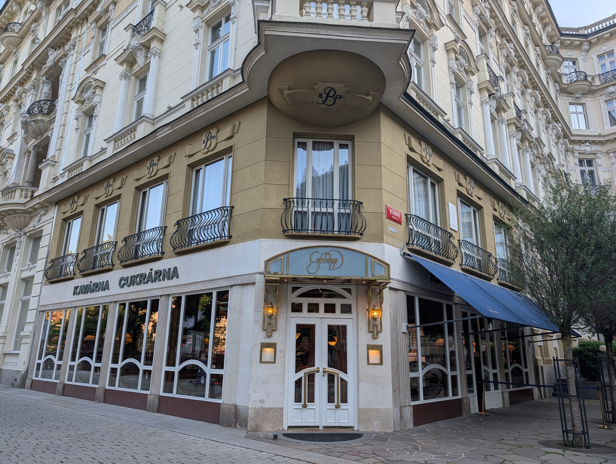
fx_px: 428
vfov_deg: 56.9
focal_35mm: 24
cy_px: 232
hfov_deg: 71.5
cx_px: 308
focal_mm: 6.9
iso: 18
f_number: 1.68
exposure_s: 1/907
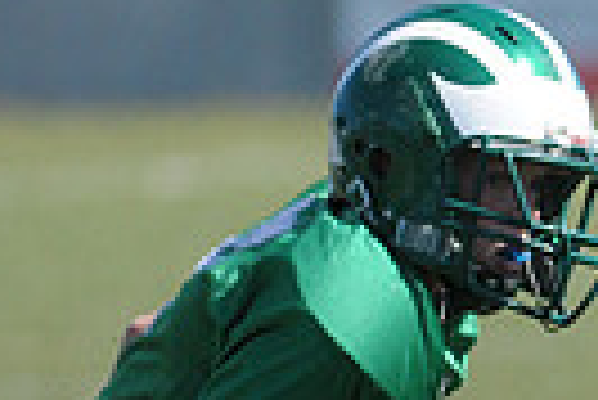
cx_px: 1205
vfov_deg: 0.8
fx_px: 27122
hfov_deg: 1.3
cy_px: 339
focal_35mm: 1631
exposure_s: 1/4000
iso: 640
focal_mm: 250
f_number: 4
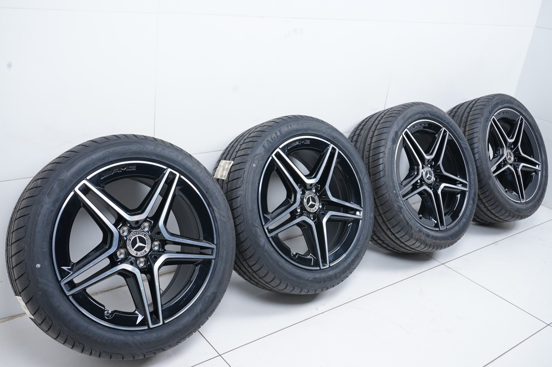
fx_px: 521
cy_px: 184
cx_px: 276
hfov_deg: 55.8
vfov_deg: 38.8
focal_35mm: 34
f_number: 7.1
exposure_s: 1/125
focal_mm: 34
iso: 250
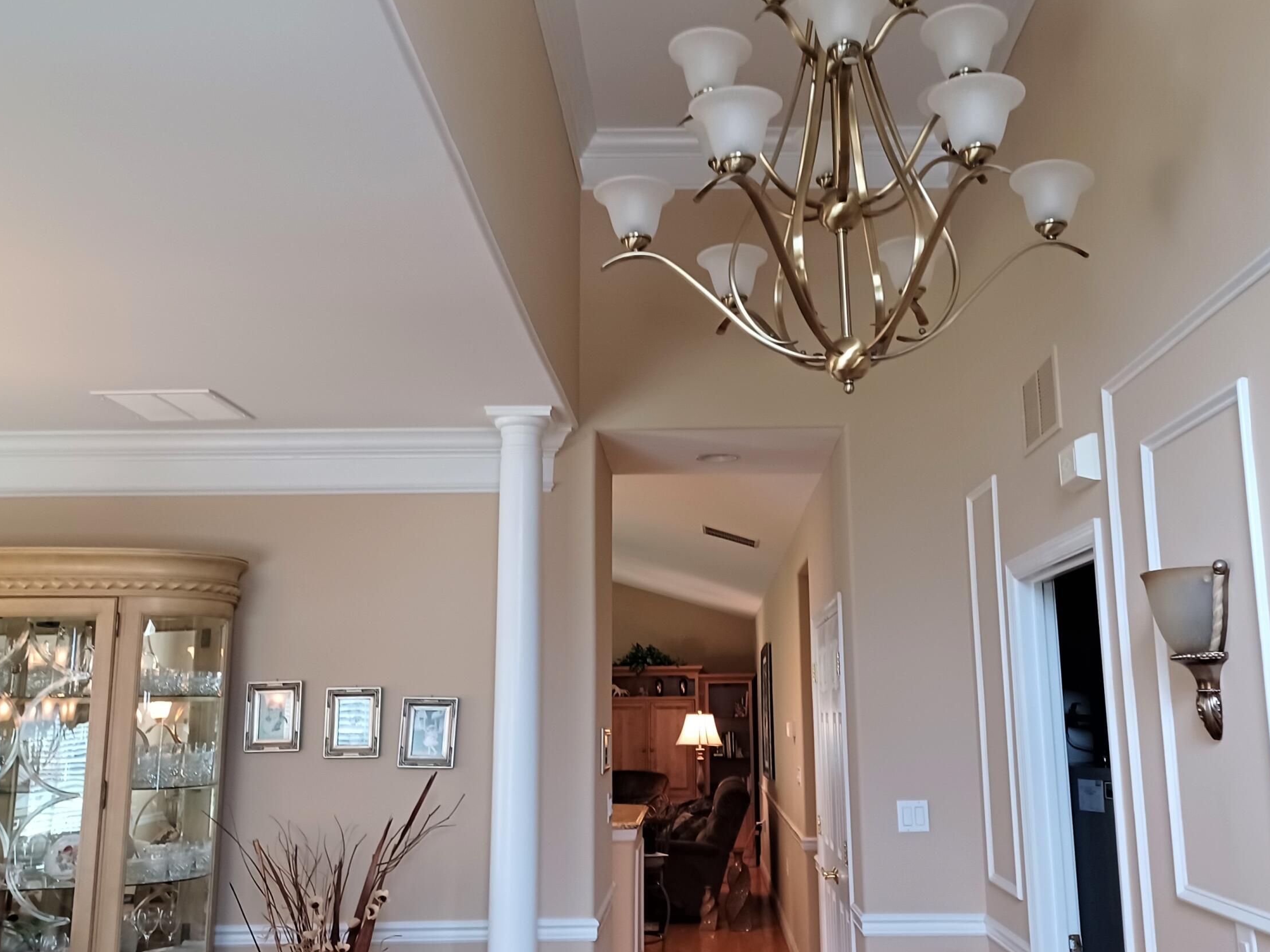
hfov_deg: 53.8
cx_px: 710
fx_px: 1247
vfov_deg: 41.8
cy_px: 490
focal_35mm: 34
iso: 400
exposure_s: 1/50
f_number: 1.8
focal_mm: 4.6
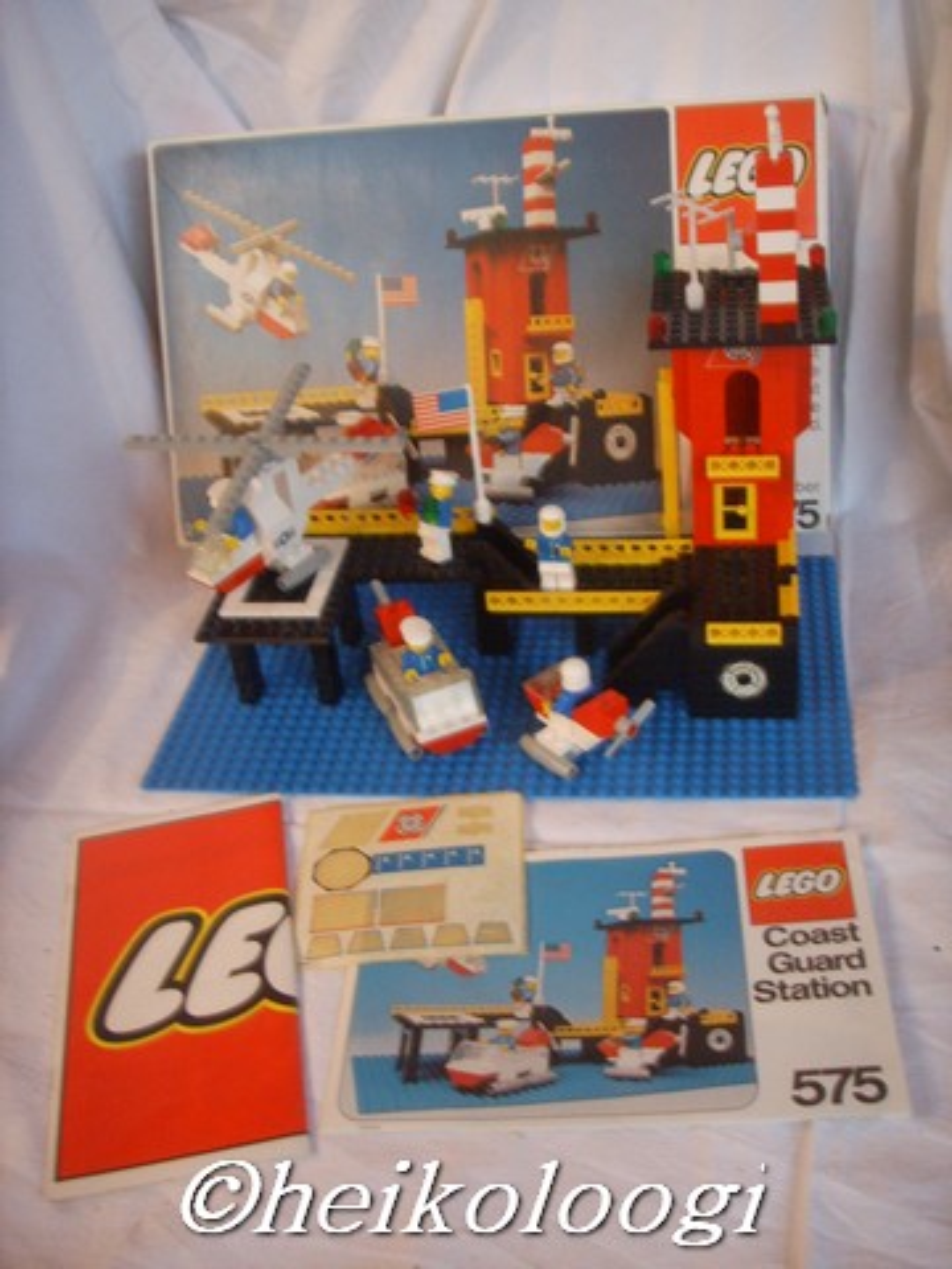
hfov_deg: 36.8
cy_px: 634
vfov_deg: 47.9
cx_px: 476
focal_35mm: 39
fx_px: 1430
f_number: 3.5
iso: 152
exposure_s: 1/8
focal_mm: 6.6
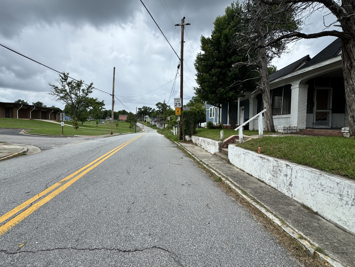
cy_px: 131
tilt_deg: -2.7
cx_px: 165
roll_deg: -0.1
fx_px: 164
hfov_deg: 94.3
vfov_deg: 78.1
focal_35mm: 16
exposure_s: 1/1600
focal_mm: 2.22
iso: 50
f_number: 2.2
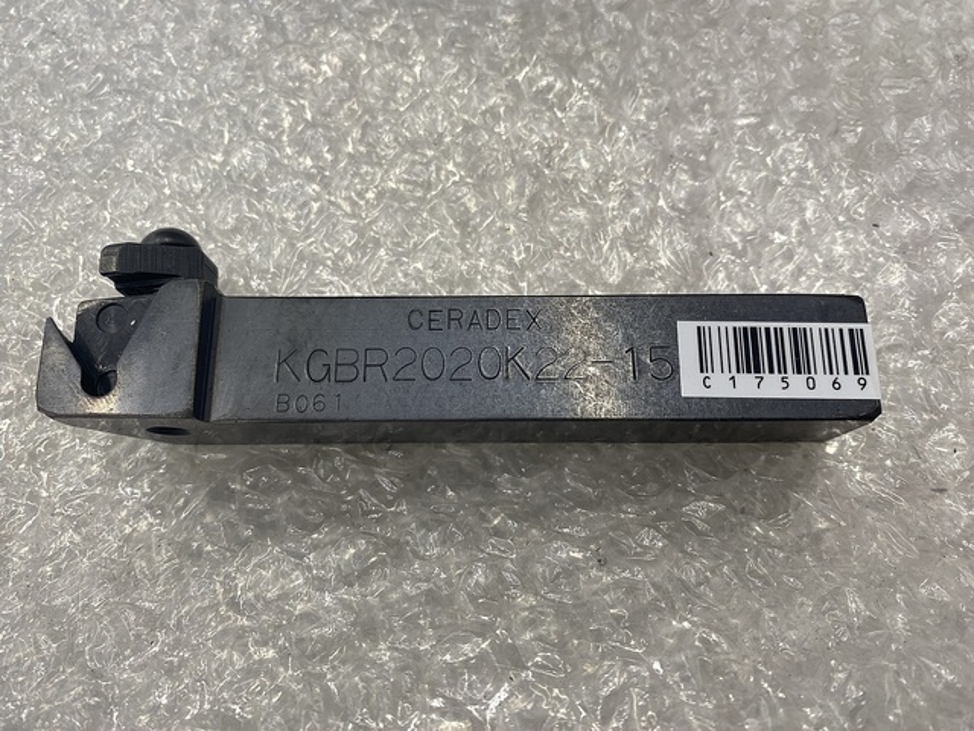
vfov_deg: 54.9
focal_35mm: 25
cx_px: 487
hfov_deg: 69.4
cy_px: 366
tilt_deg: -65.8
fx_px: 703
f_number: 1.8
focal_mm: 4.25
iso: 100
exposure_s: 1/121
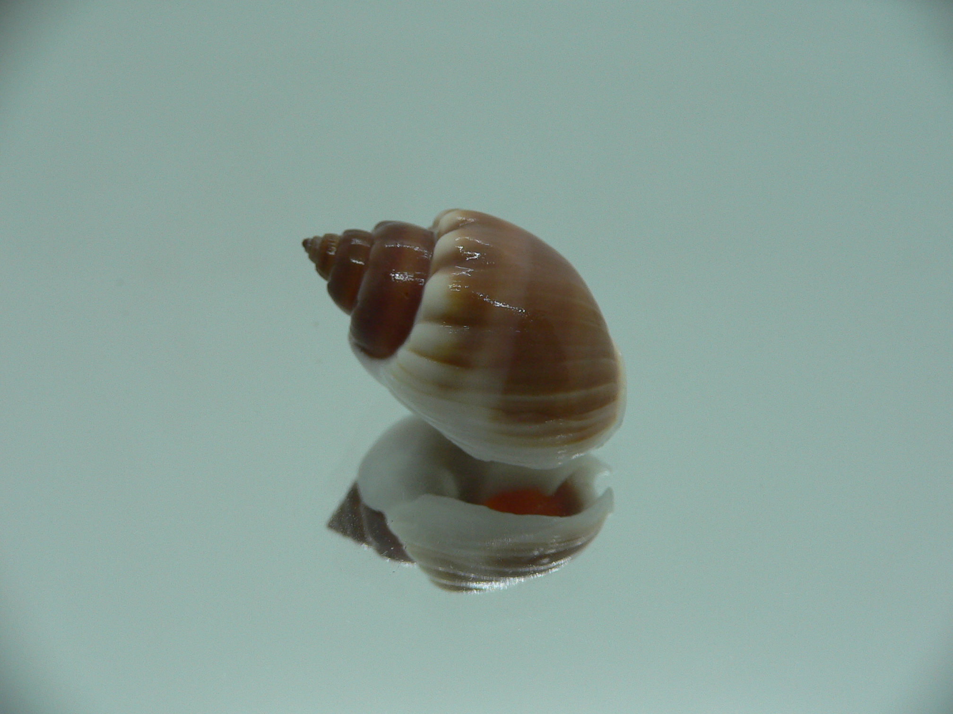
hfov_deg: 52.6
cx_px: 476
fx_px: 964
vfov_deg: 40.7
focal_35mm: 35
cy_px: 357
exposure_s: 1/60
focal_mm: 4.6
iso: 80
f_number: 2.8
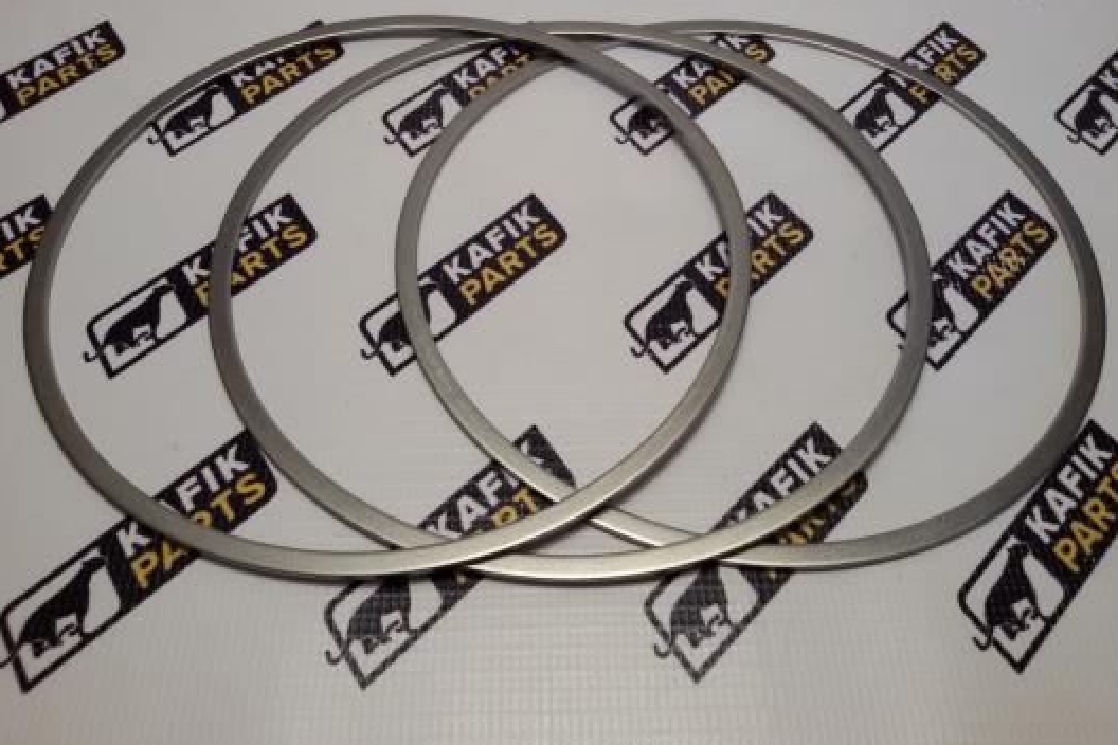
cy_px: 321
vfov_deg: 39.9
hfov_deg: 57.2
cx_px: 565
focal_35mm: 33
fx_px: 1025
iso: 64
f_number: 2.4
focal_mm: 2.93
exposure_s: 1/100
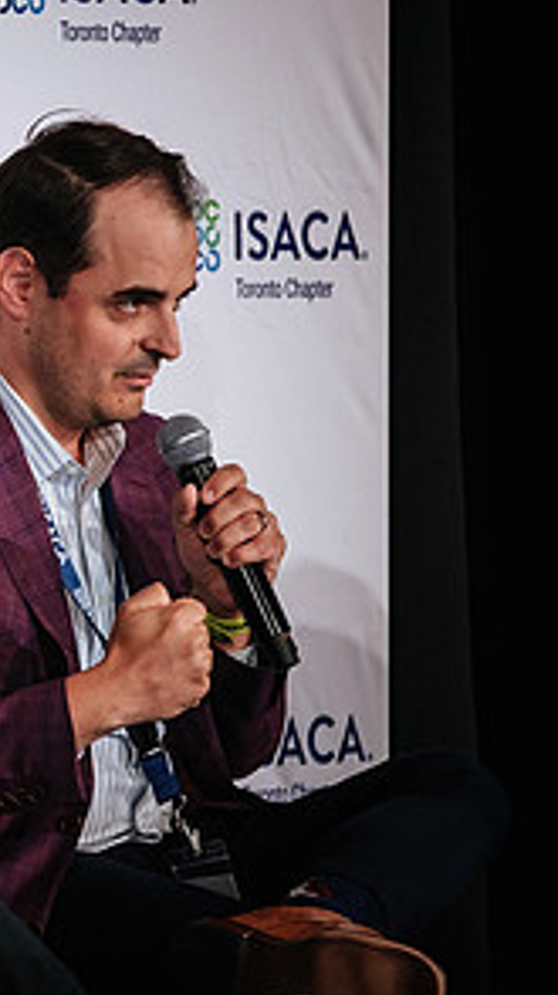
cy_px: 594
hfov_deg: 2.5
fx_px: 12621
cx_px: -320
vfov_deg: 4.5
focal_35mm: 479
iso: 800
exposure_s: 1/100
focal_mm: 140
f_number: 2.8
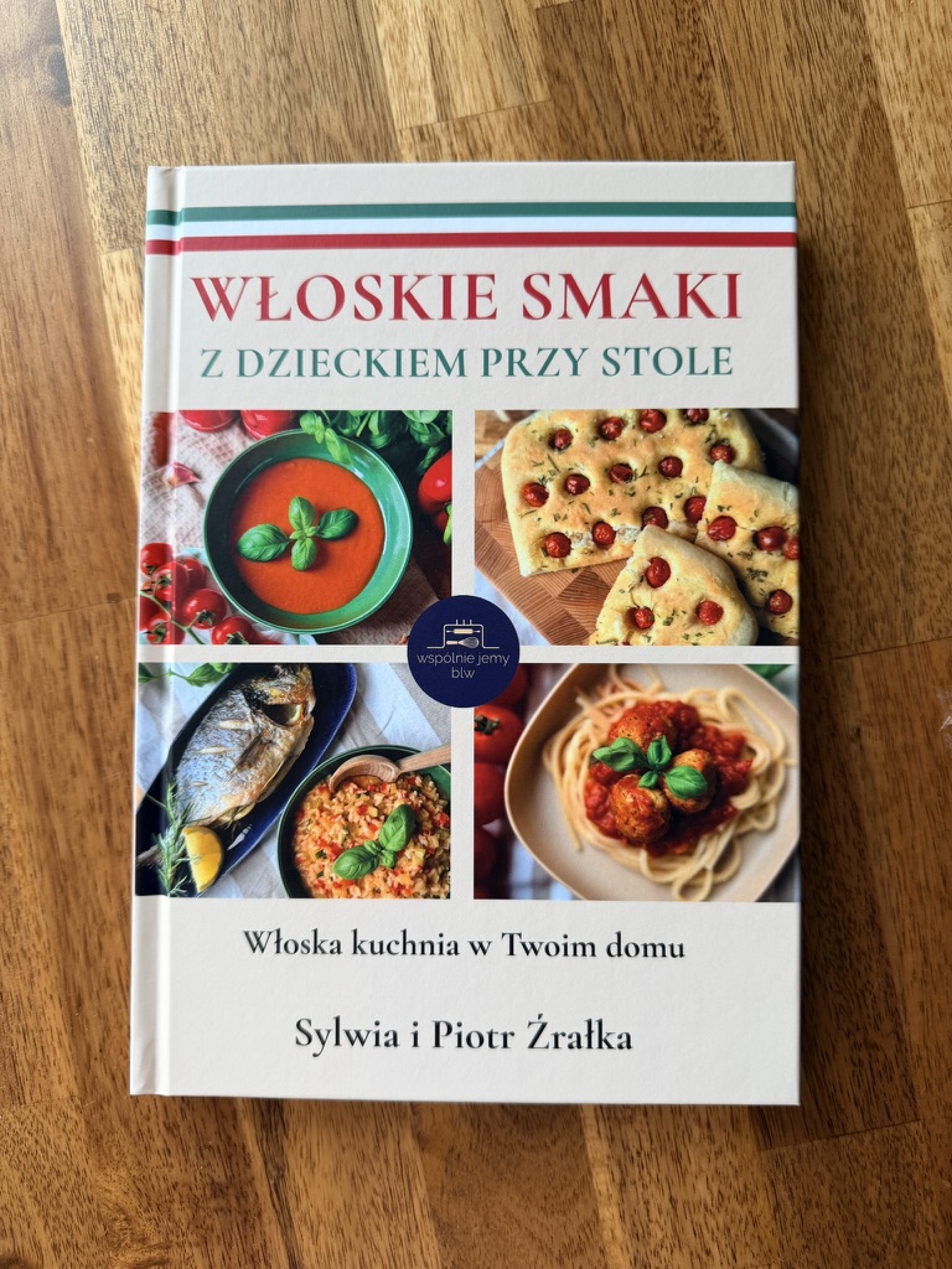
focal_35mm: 24
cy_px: 634
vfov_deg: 71.6
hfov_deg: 56.8
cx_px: 476
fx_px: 880
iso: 64
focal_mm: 6.76
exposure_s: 1/174
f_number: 1.78
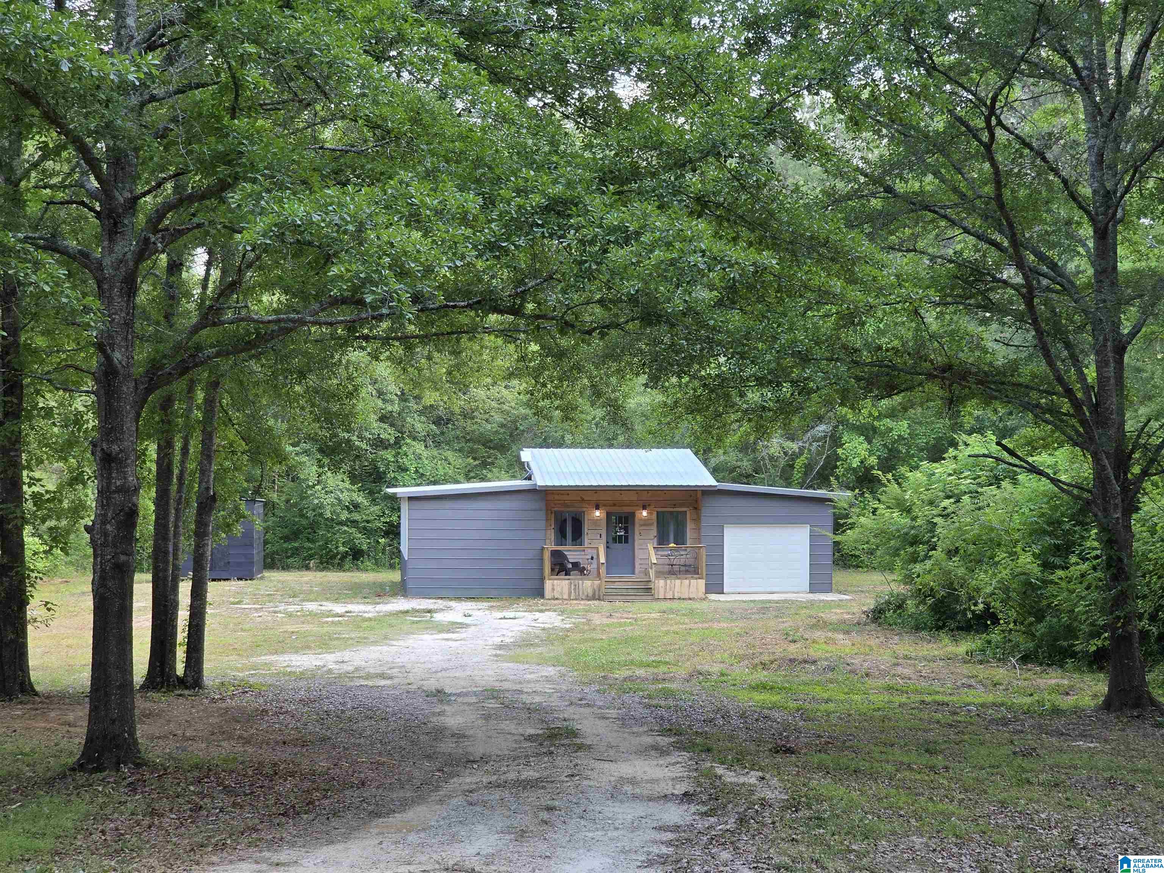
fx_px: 2320
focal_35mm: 69
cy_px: 436
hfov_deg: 28.2
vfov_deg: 21.3
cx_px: 582
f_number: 2.4
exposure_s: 1/120
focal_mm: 7.9
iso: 64
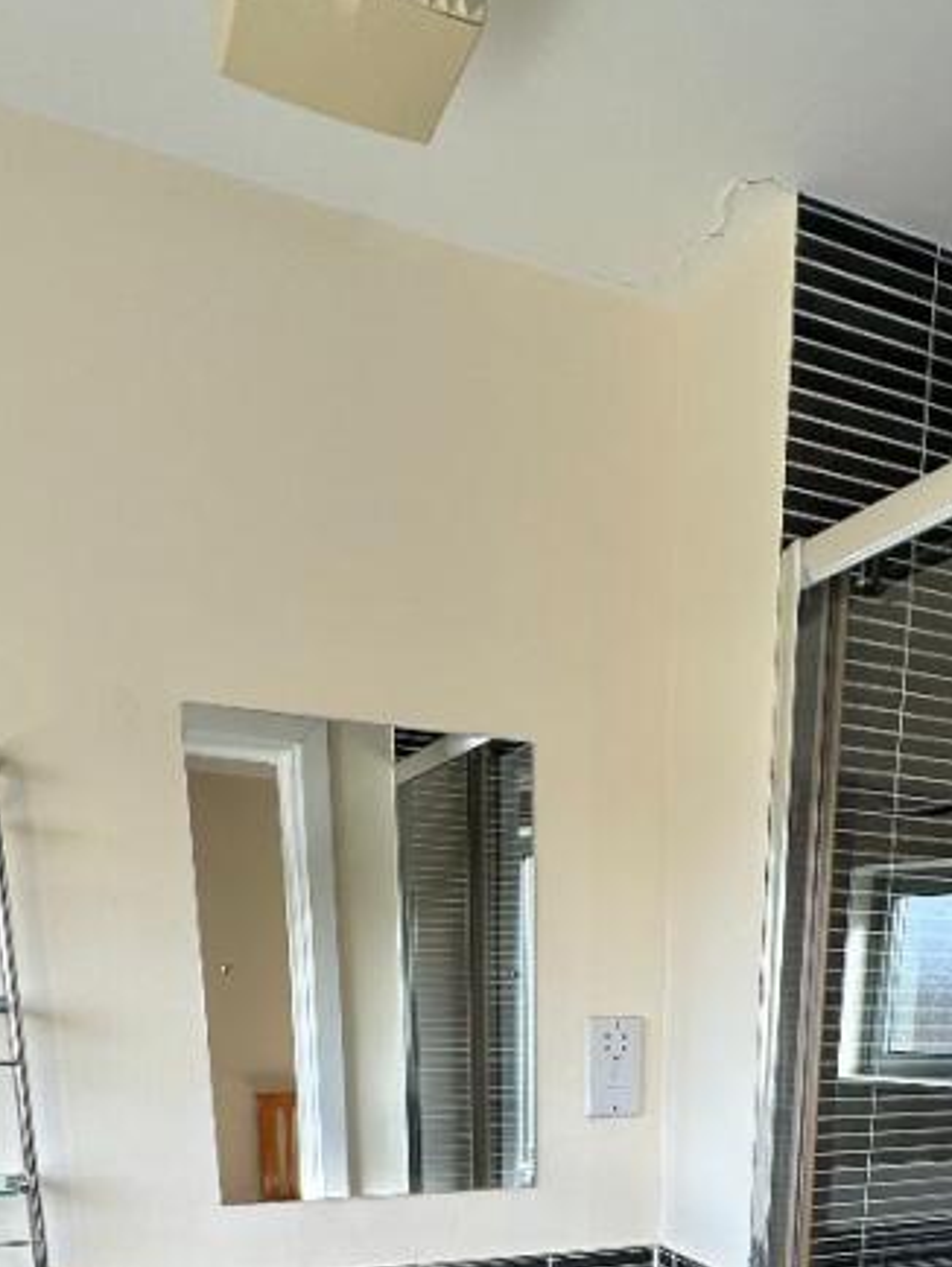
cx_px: 631
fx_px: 1209
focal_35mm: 33
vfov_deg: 44.5
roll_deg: -2.4
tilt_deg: -13.4
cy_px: 1340
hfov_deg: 42.4
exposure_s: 1/100
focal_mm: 2.22
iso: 50
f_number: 2.2
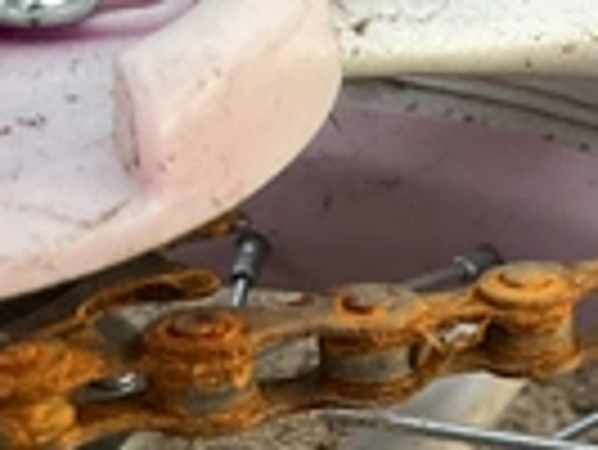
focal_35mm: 87
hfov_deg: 19.8
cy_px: 342
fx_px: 1504
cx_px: 863
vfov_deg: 16.9
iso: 64
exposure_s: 1/122
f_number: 1.8
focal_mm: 3
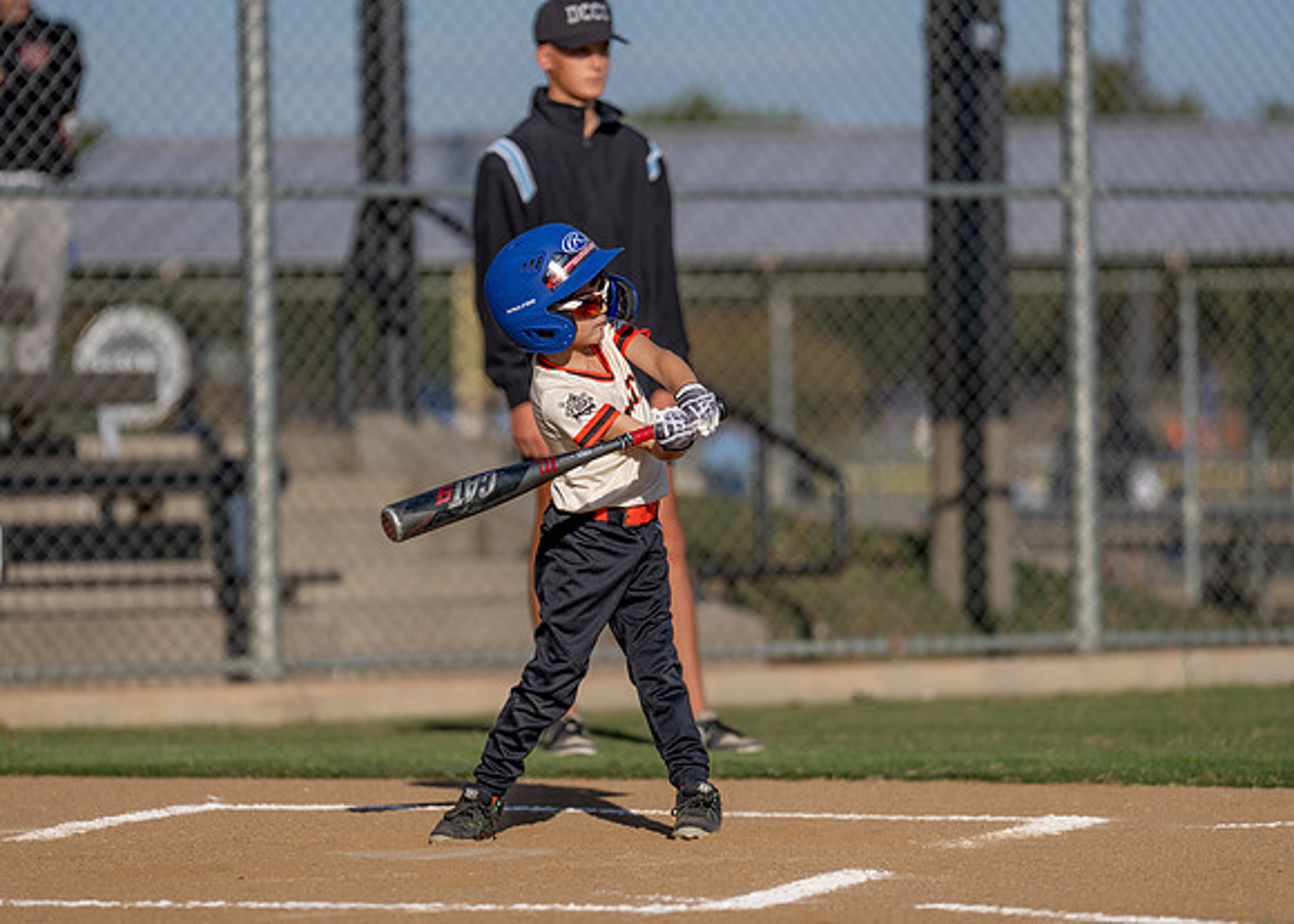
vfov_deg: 6.4
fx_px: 8317
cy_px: 478
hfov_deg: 8.9
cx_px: 579
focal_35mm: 226
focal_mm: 200
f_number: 2.8
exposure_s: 1/3200
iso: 100
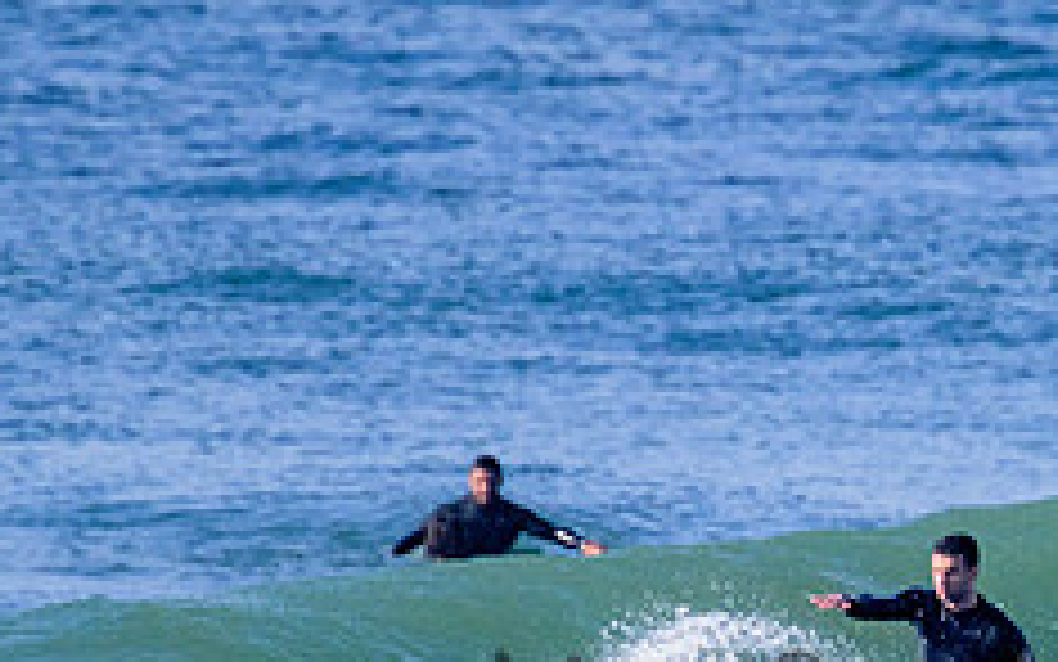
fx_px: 58085
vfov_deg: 0.7
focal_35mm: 2014
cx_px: 959
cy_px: 682
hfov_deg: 1.0
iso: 1800
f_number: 11
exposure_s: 1/2000
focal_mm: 800
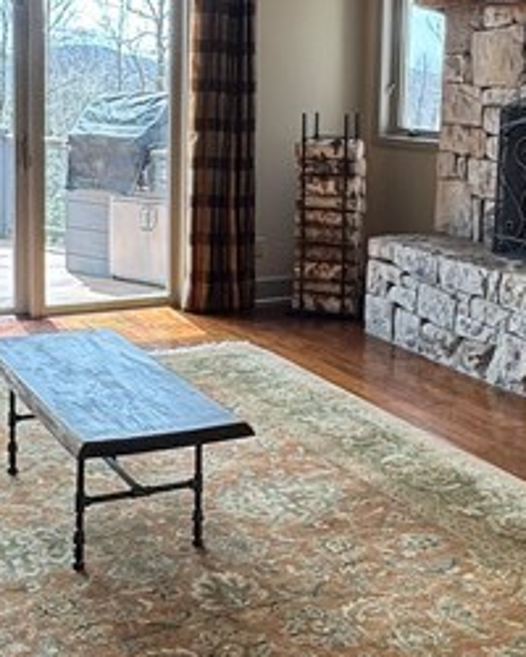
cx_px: 218
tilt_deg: -5.6
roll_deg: -1.3
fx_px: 1090
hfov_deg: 27.1
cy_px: 189
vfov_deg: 33.1
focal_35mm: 56
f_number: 2.2
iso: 50
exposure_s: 1/120
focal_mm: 2.22
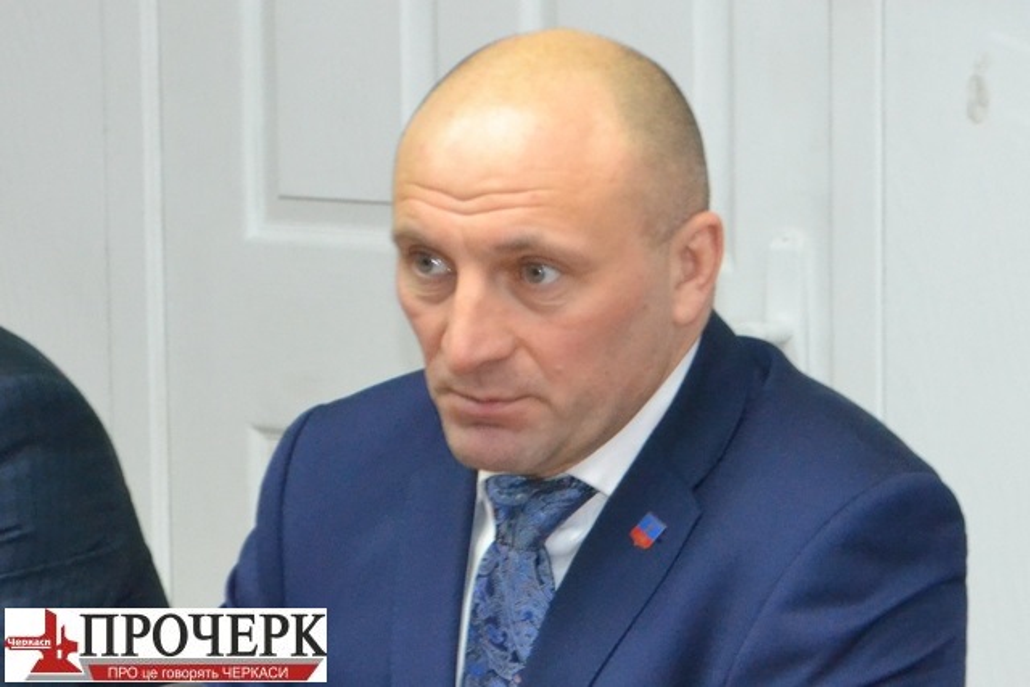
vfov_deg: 16.6
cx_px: 515
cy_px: 344
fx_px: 2361
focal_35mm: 82
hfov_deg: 24.6
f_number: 5.6
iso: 2500
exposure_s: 1/60
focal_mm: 55
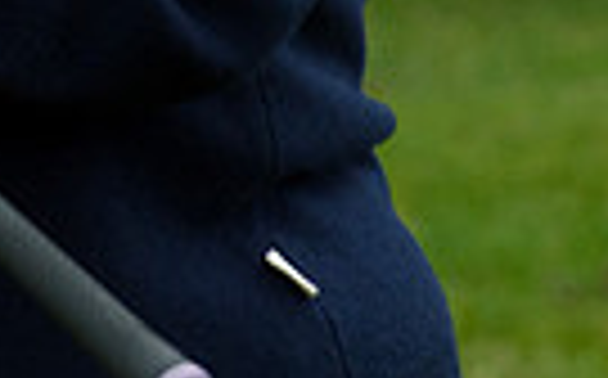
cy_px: -614
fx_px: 18204
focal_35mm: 1100
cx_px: -406
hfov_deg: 1.9
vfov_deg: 1.2
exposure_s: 1/320
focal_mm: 200
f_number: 8
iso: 1250
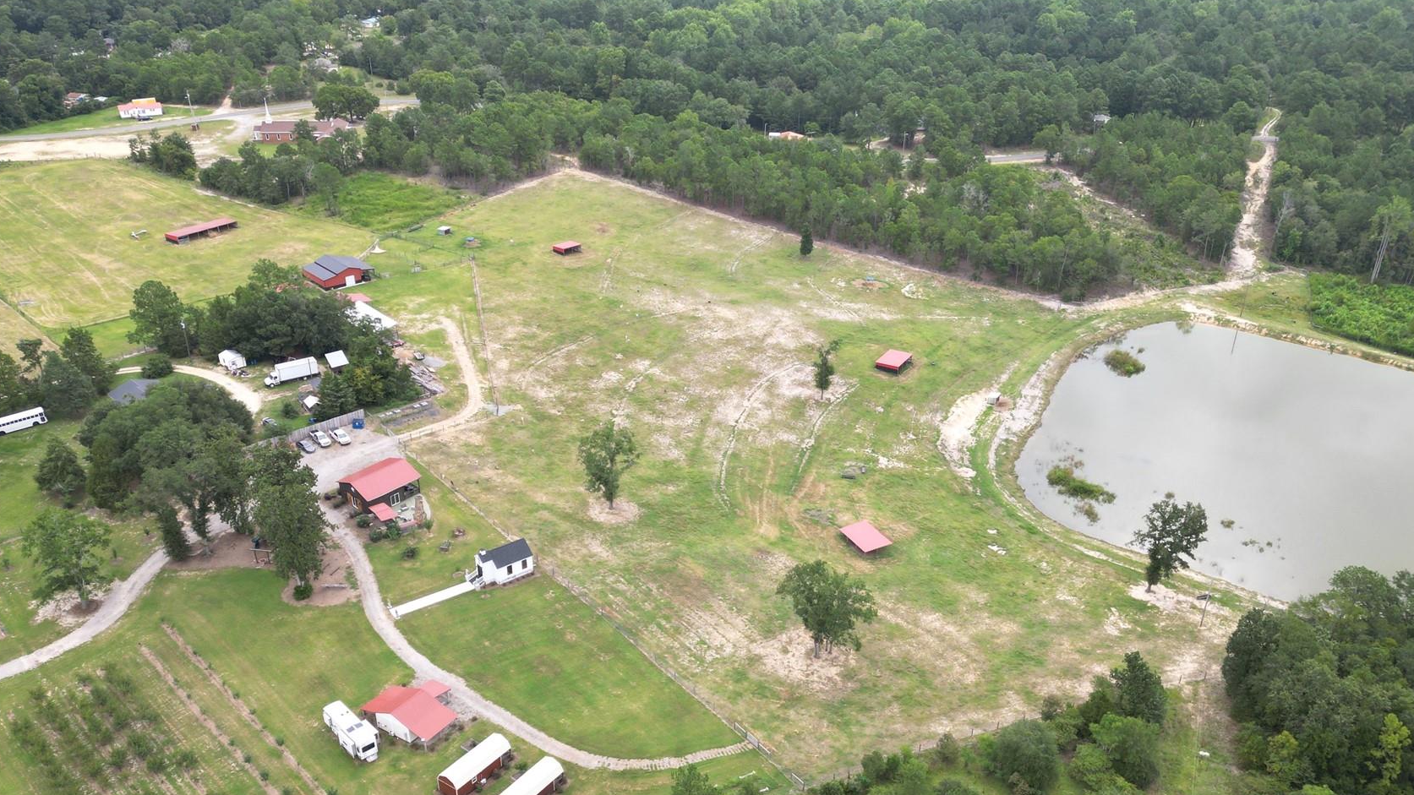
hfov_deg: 61.0
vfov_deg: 36.4
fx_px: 1200
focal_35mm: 32
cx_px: 745
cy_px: 506
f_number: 1.7
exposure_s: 1/640
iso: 100
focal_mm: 6.72
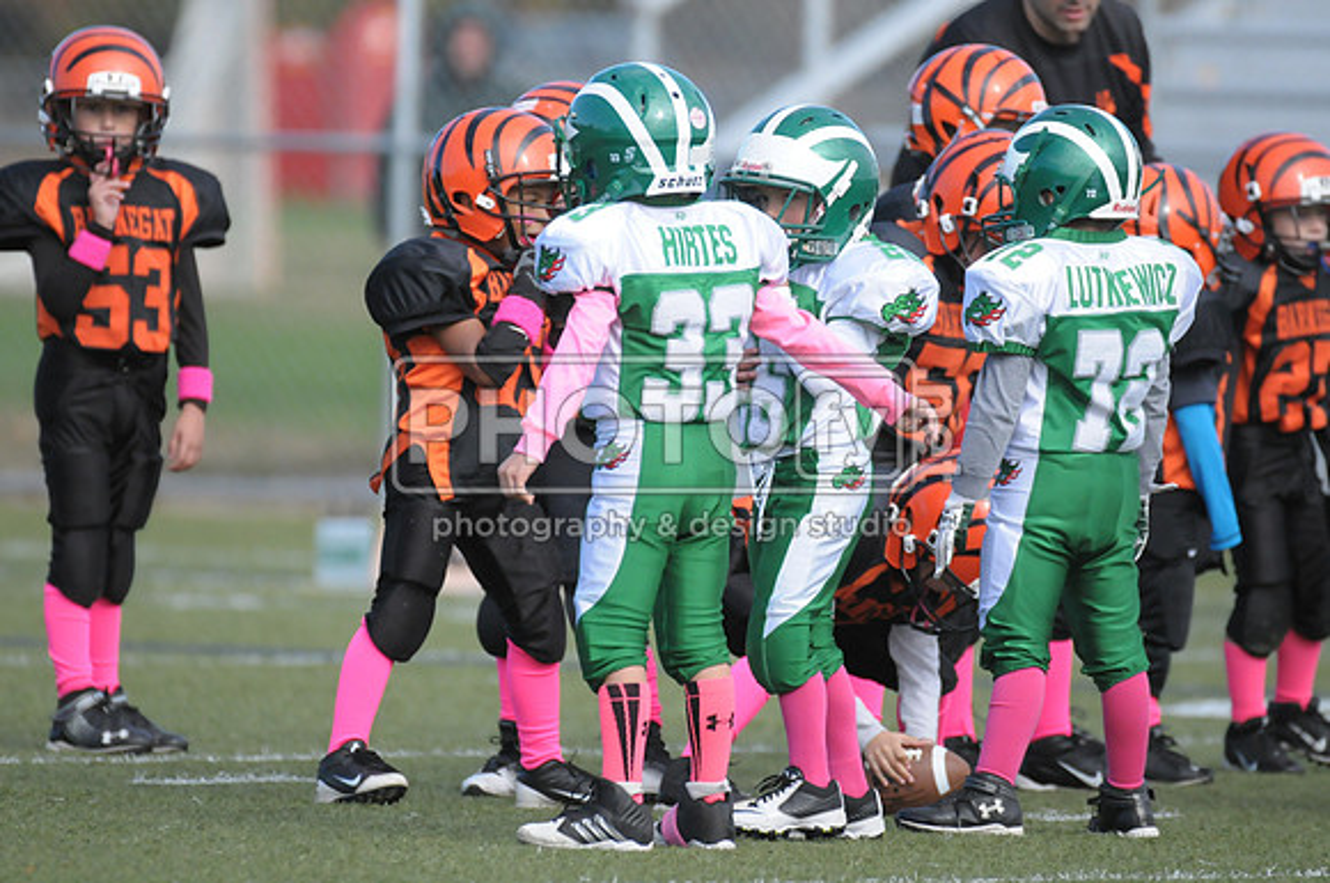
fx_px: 22136
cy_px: 442
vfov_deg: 2.3
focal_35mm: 600
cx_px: 665
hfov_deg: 3.4
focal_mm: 400
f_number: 4
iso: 1600
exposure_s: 1/4000
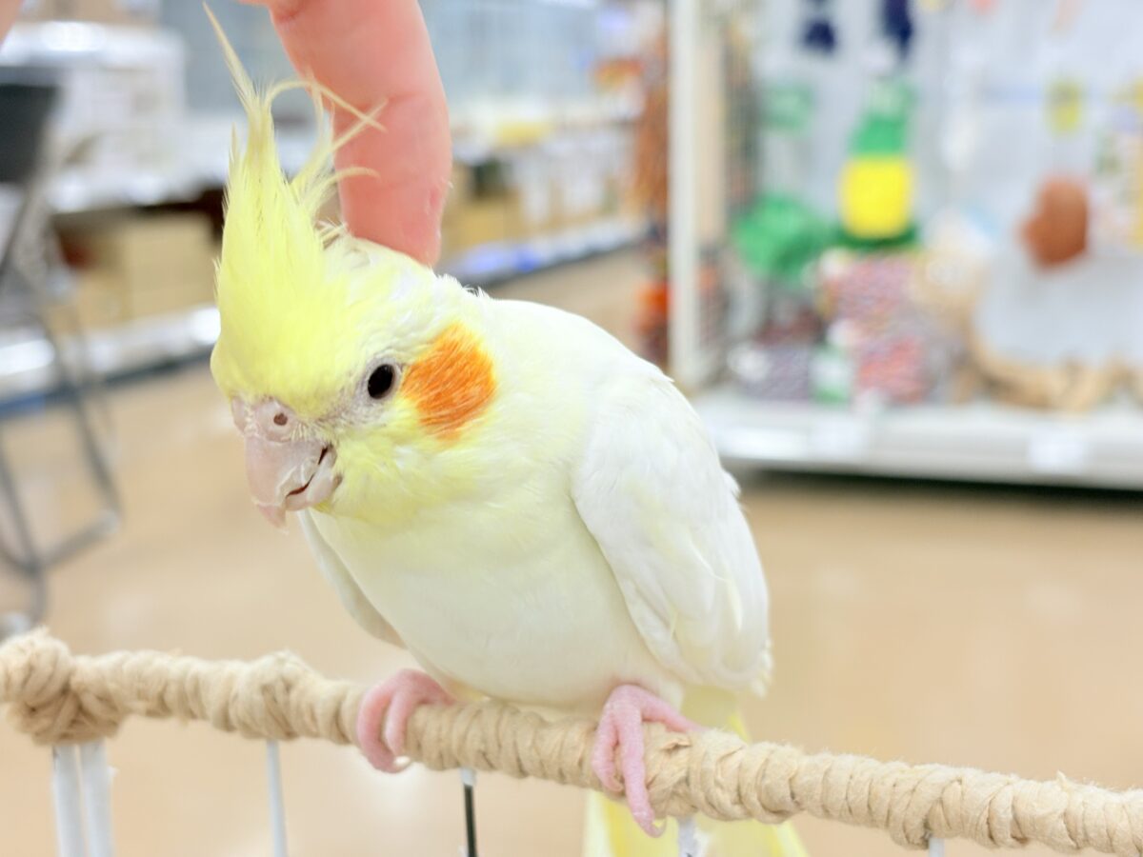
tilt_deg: -11.5
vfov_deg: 28.0
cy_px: 428
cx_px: 572
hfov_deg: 36.8
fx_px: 1717
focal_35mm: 52
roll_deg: +2.0
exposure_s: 1/50
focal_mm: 5.96
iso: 50
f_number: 1.6
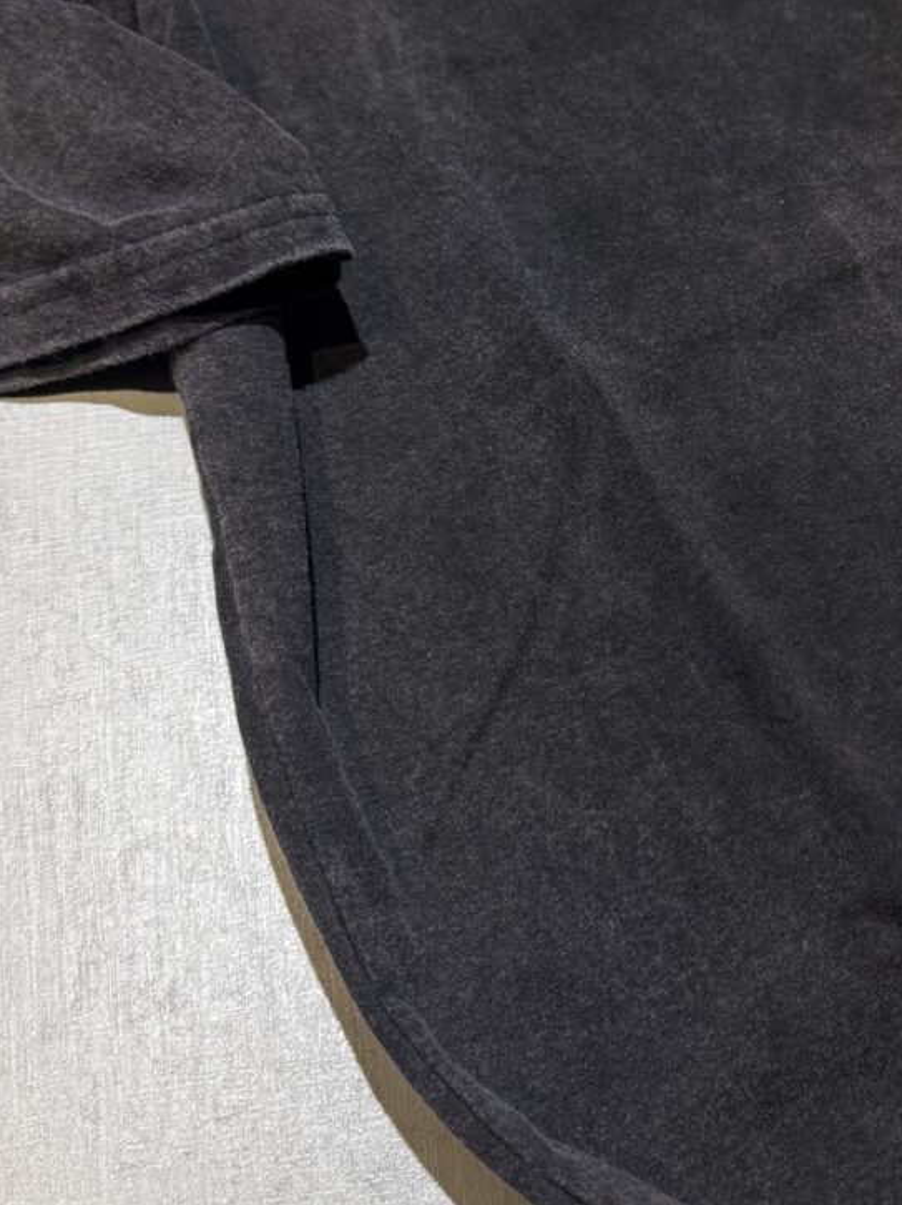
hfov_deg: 27.1
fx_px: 1843
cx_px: 691
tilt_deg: -60.8
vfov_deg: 36.1
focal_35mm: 53
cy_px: 502
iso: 125
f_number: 1.78
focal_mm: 6.76
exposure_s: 1/50
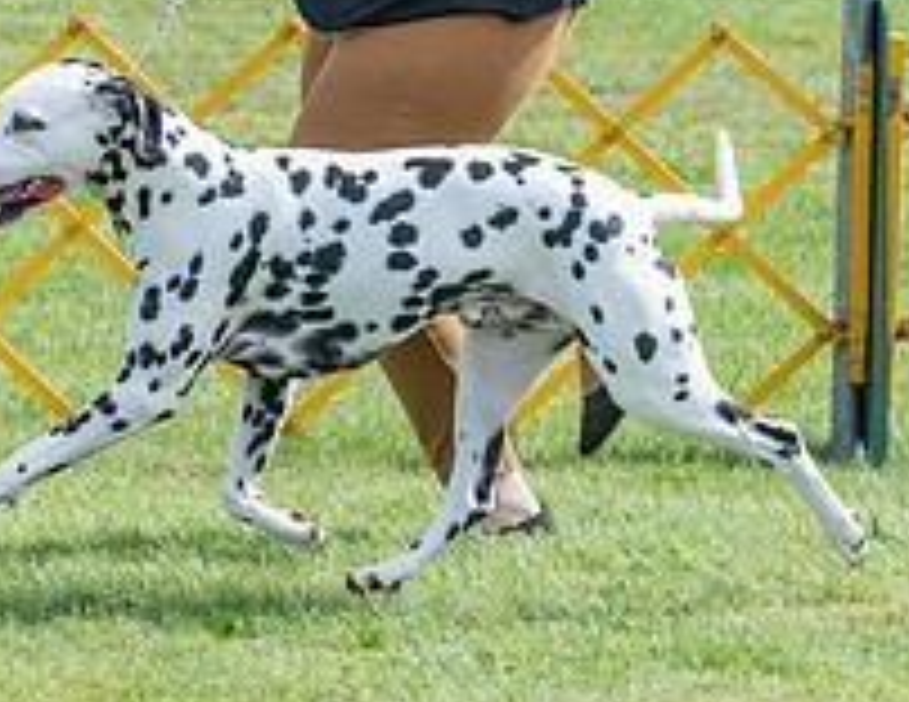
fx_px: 11307
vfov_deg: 3.6
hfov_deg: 4.6
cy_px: -79
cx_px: -99
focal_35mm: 426
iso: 320
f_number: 5.6
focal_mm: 115
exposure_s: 1/1250
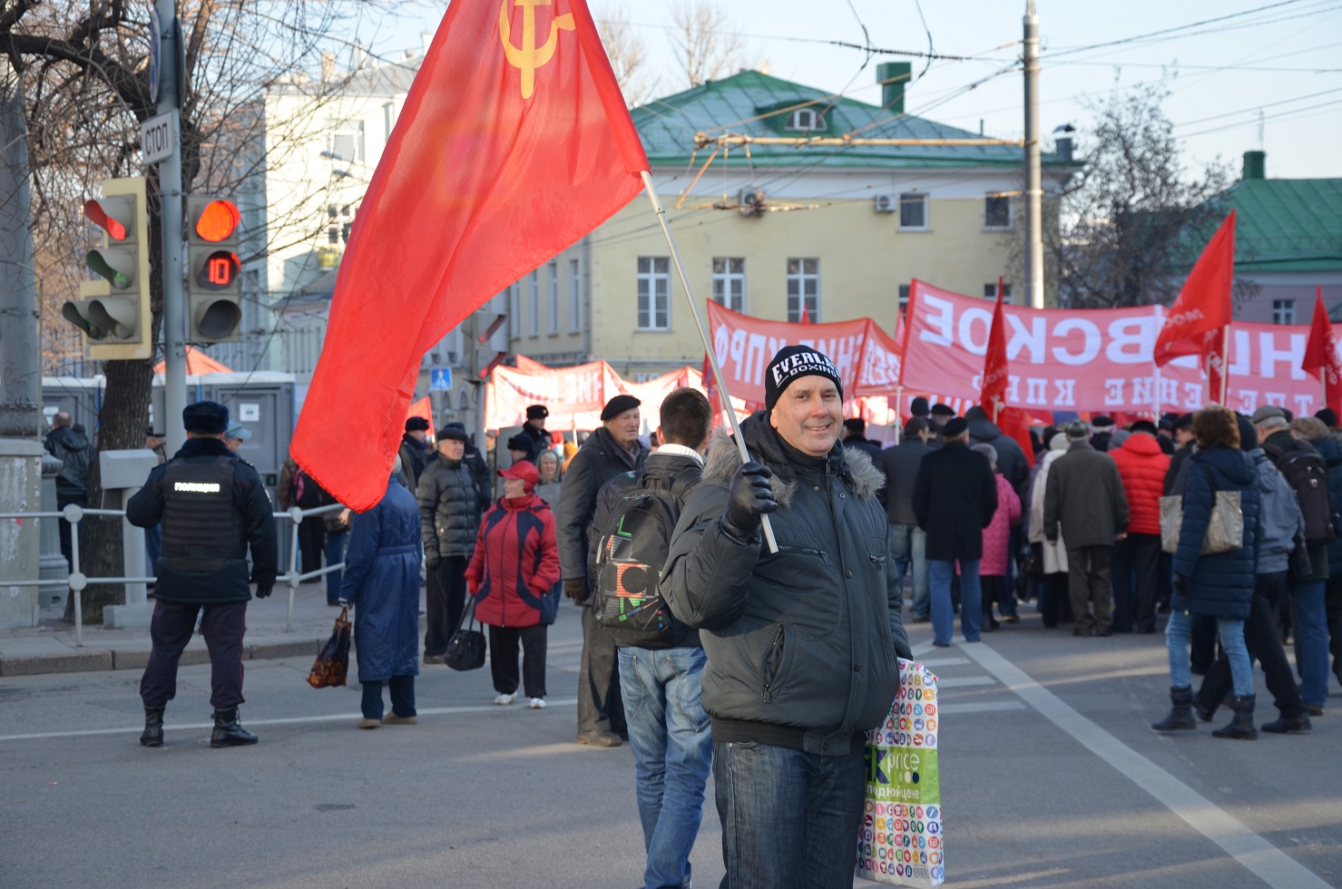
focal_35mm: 78
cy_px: 444
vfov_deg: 17.4
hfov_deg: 26.0
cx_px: 671
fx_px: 2902
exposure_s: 1/200
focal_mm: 52
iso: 140
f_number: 5
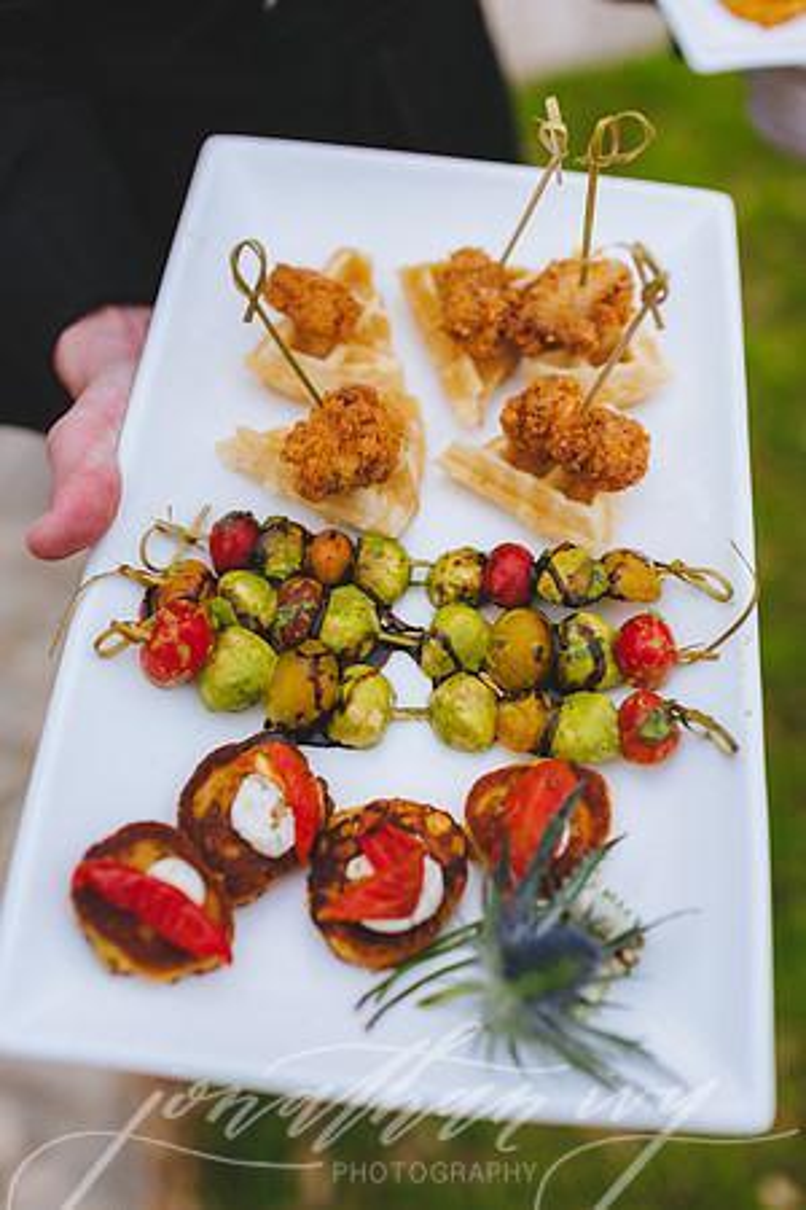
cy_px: 605
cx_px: 403
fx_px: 1175
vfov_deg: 54.4
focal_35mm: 35
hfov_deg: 37.9
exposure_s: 1/3200
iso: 320
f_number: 2.2
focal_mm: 35
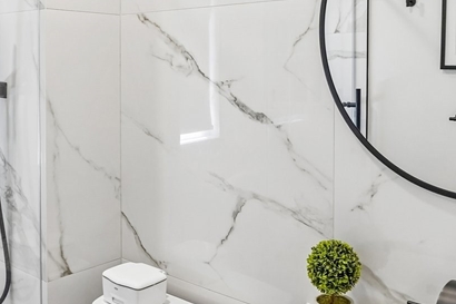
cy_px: 44
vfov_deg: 32.1
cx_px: 216
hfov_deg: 48.5
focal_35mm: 40
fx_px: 506
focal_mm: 16
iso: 500
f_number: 8
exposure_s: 1/30
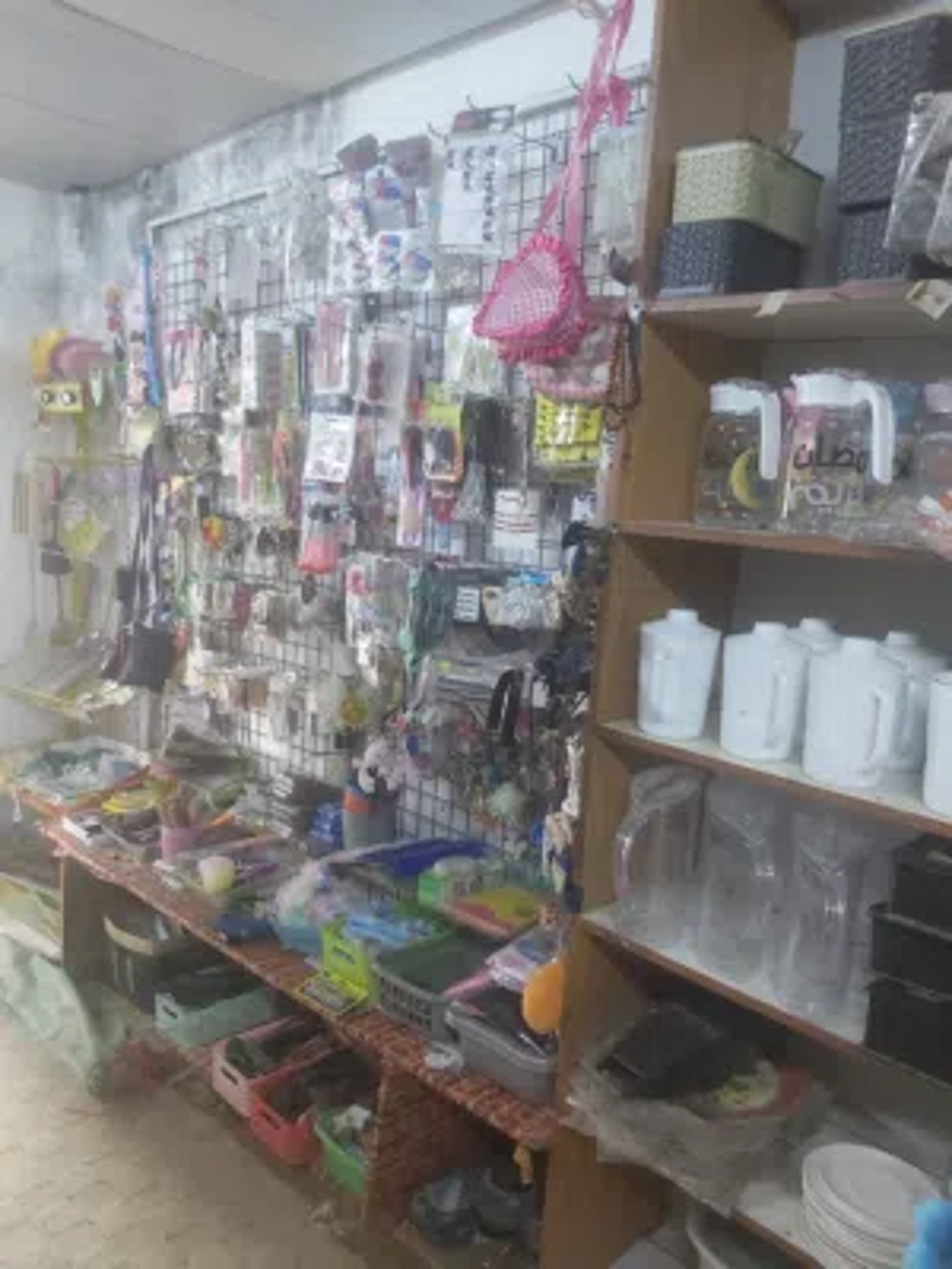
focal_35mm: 26
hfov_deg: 53.1
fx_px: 953
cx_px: 476
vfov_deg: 67.3
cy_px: 634
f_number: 1.7
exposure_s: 1/33
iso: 320
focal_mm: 3.92
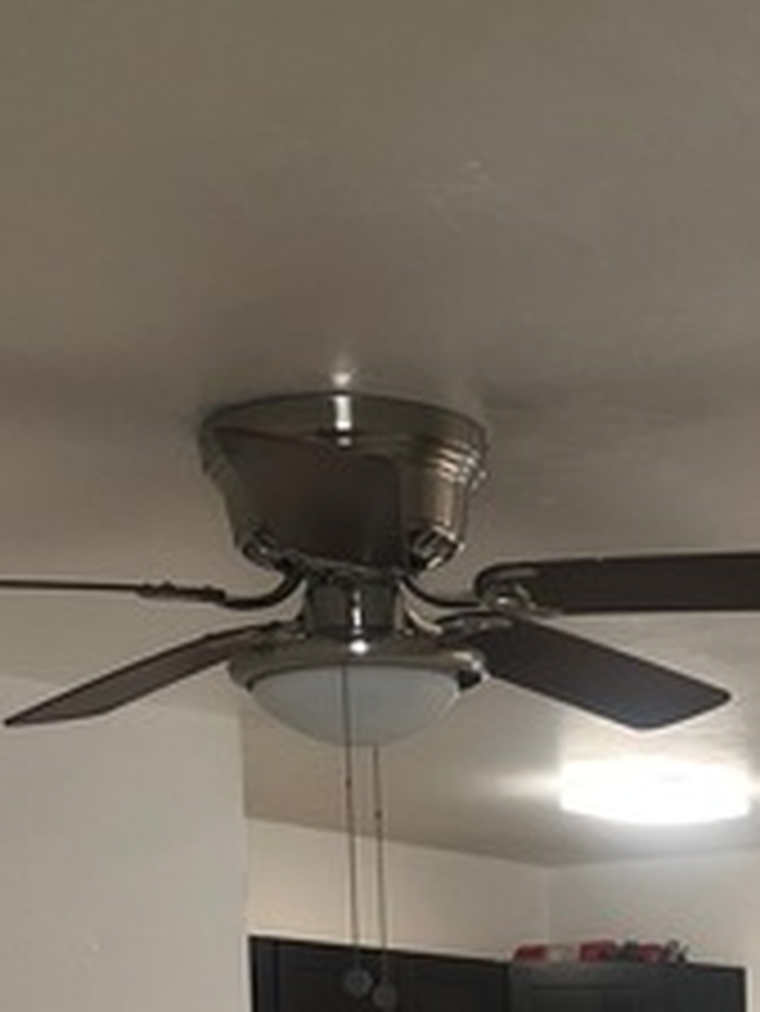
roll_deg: +1.9
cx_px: 827
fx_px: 2427
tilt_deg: -3.3
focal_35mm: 83
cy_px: 1329
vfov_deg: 21.3
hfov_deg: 17.2
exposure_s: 1/24
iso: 32
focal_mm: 3.99
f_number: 1.8
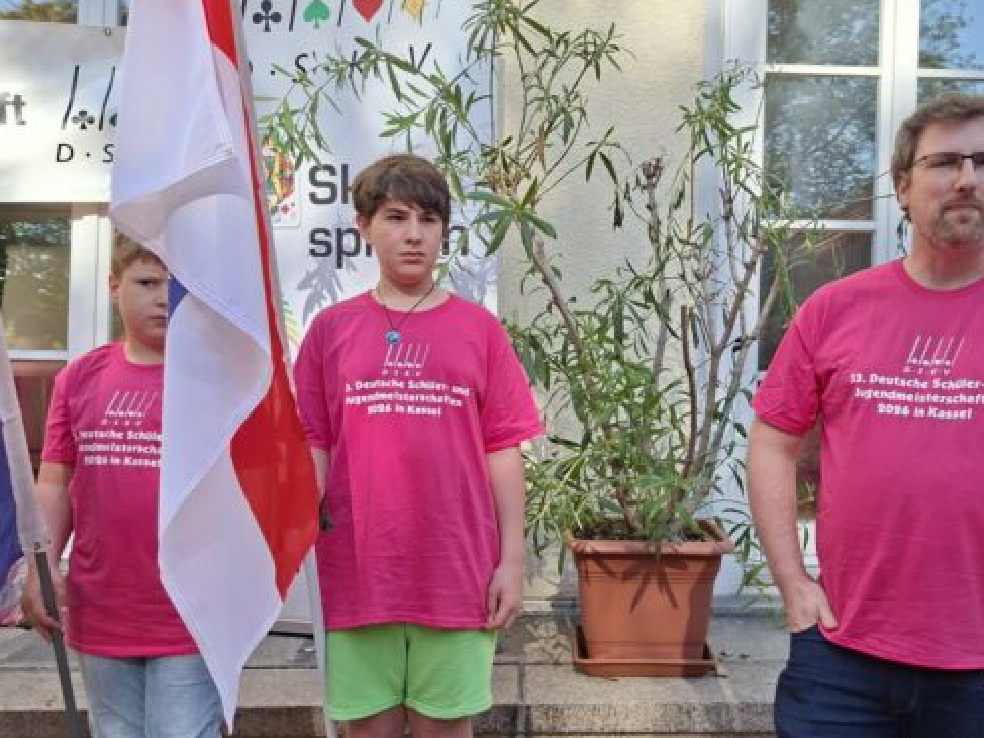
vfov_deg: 41.5
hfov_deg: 53.8
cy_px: 455
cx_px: 556
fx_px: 966
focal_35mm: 34
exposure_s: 1/632
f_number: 1.8
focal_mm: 5.54
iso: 50
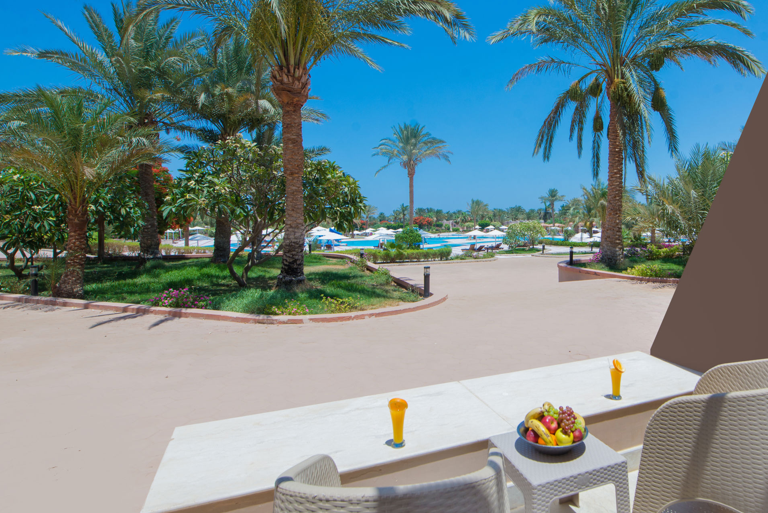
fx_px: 470
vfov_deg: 57.2
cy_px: 241
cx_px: 508
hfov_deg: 76.2
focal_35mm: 22
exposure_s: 1/320
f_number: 9
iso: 200
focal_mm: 14
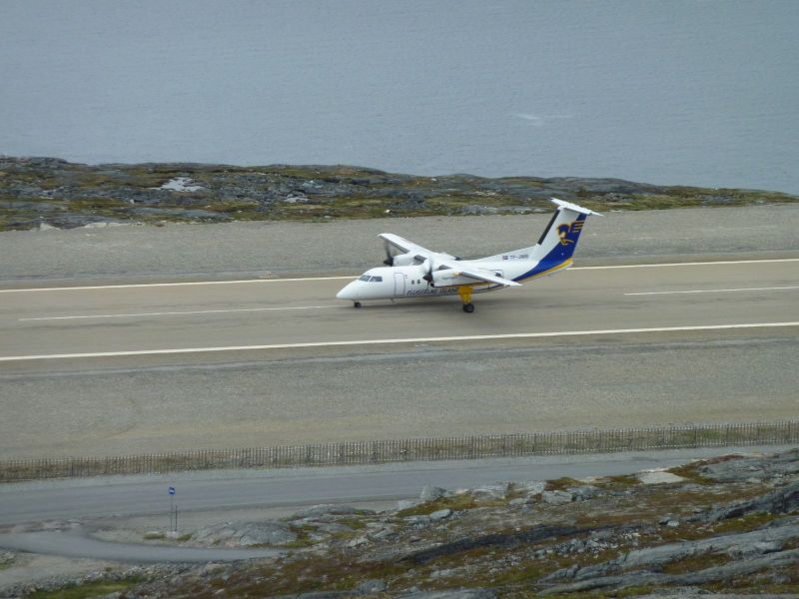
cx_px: 400
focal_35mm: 278
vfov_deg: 5.3
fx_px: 6417
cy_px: 300
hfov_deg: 7.1
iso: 80
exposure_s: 1/250
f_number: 4.8
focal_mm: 45.7
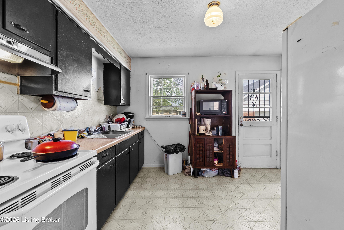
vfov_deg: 73.8
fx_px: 153
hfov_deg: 96.7
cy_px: 115
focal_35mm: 16
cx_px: 172
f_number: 11
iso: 400
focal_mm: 16
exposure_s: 1/1.67
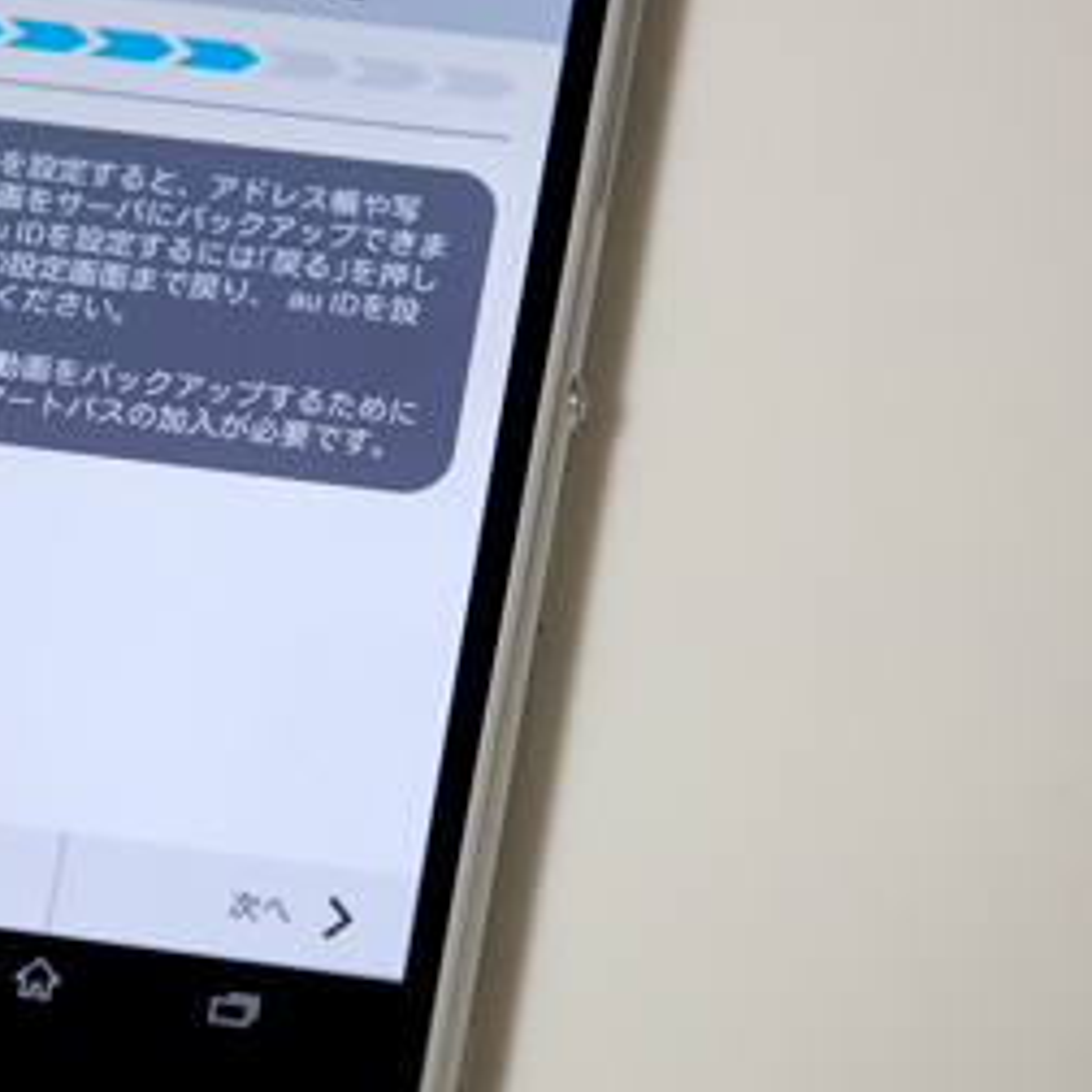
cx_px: 156
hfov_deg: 8.6
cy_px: 386
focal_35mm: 202
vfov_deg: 8.7
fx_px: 7209
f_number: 2.8
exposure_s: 1/125
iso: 1250
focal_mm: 60
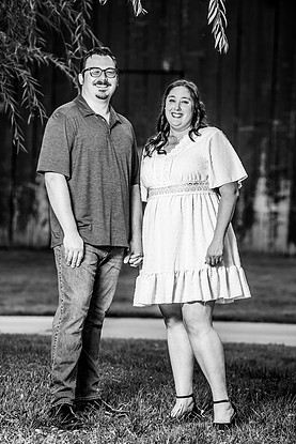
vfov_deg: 10.5
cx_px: 153
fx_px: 2403
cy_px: 231
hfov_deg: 7.0
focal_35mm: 195
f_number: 5
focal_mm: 180
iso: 80
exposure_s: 1/125
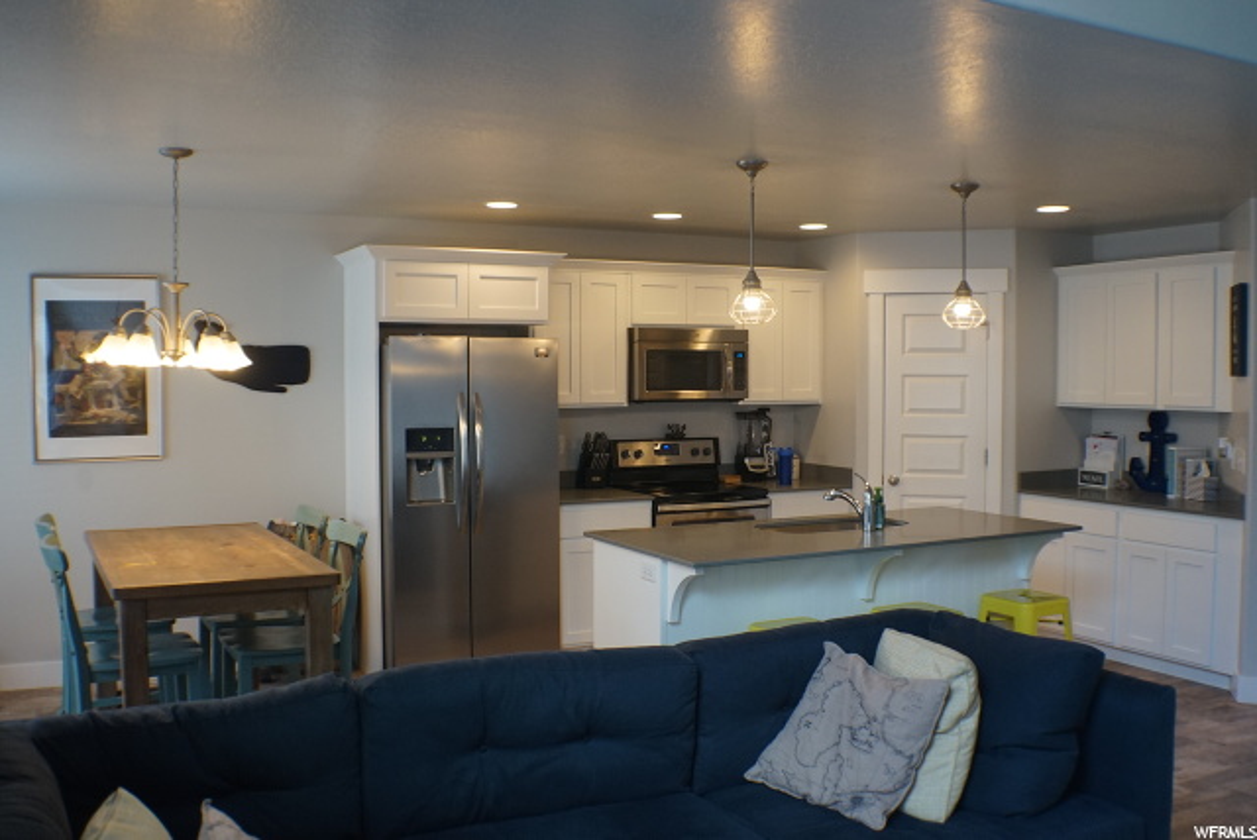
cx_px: 628
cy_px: 420
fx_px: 1468
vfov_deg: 32.0
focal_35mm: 42
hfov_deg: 46.4
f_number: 4.5
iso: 1250
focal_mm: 42
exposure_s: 1/160
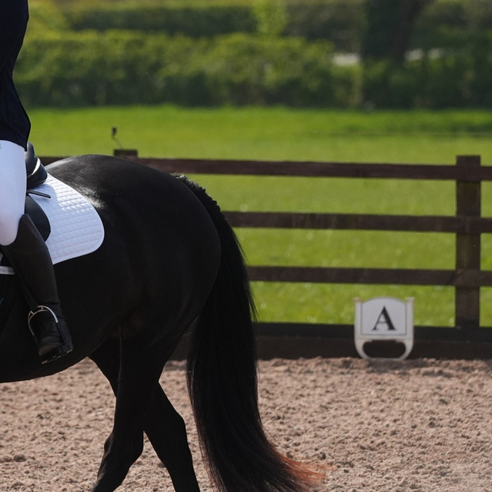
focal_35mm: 554
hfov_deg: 3.2
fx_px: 8904
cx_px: 35
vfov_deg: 3.2
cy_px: 81
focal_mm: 162.5
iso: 400
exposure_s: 1/5000
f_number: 4
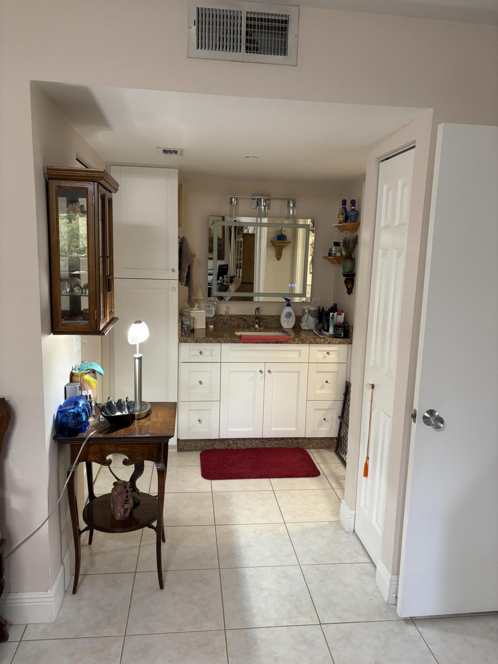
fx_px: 499
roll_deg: -1.4
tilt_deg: -9.7
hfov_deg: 53.1
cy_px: 332
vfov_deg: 67.3
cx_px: 249
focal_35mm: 26
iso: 125
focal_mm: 5.96
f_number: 1.6
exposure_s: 1/60
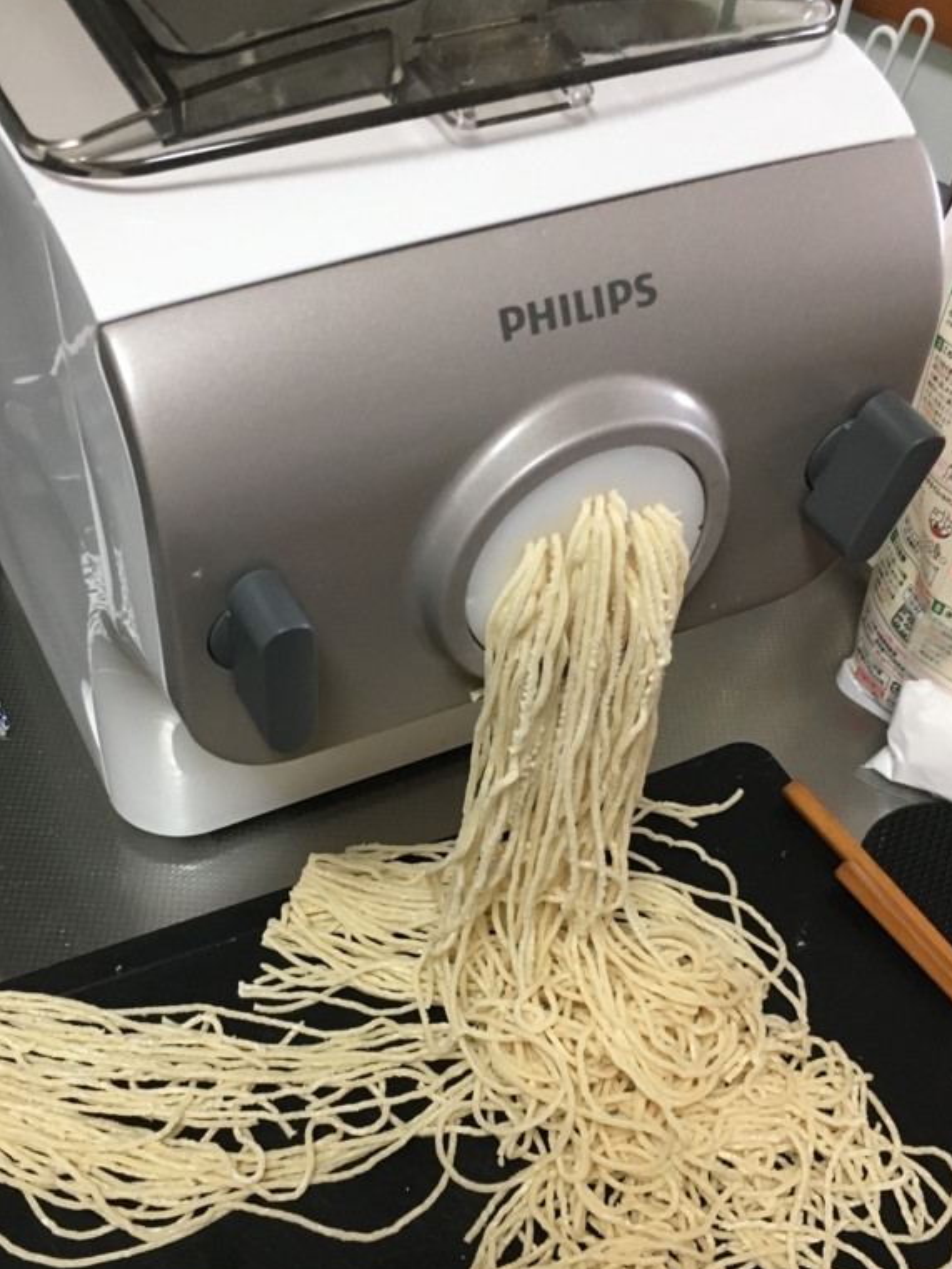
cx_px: 398
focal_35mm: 39
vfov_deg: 47.7
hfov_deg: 36.7
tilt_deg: -48.4
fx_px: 1430
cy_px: 730
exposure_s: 1/30
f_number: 2.2
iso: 125
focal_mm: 4.15
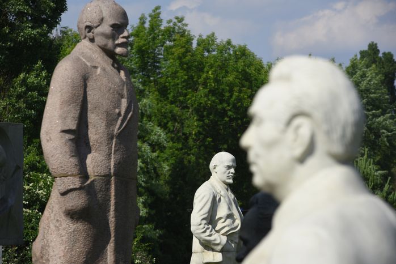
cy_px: 132
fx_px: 2201
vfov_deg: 6.9
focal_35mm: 200
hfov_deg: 10.3
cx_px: 198
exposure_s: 1/1250
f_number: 9
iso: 400
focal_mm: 200
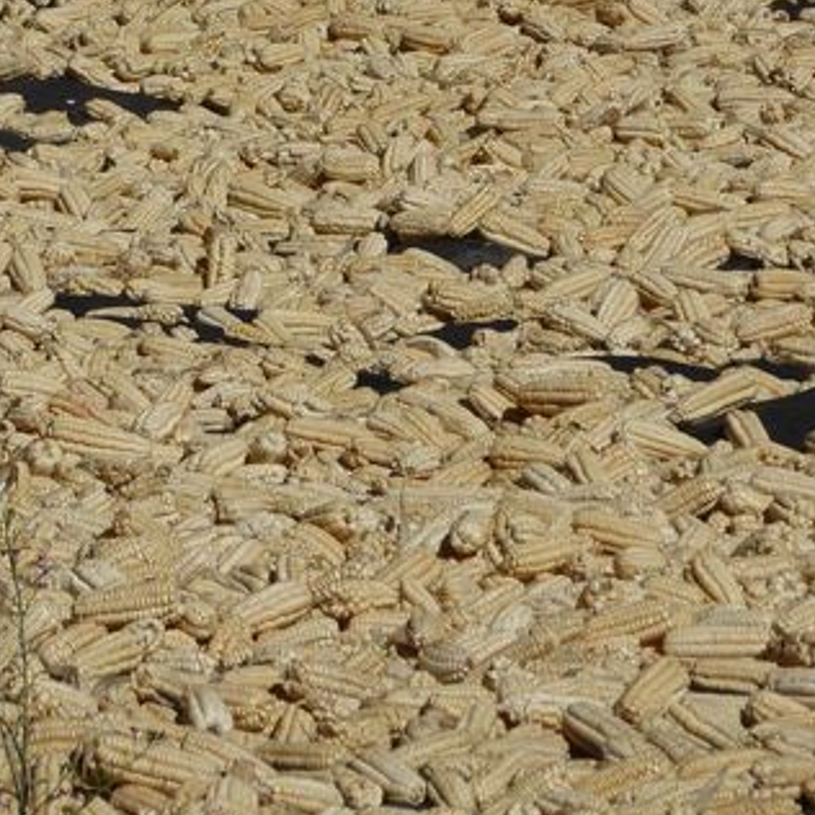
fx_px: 11401
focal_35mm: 428
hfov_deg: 4.1
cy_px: 263
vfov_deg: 4.1
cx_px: -26
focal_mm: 30.9
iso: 80
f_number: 5.6
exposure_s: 1/1300
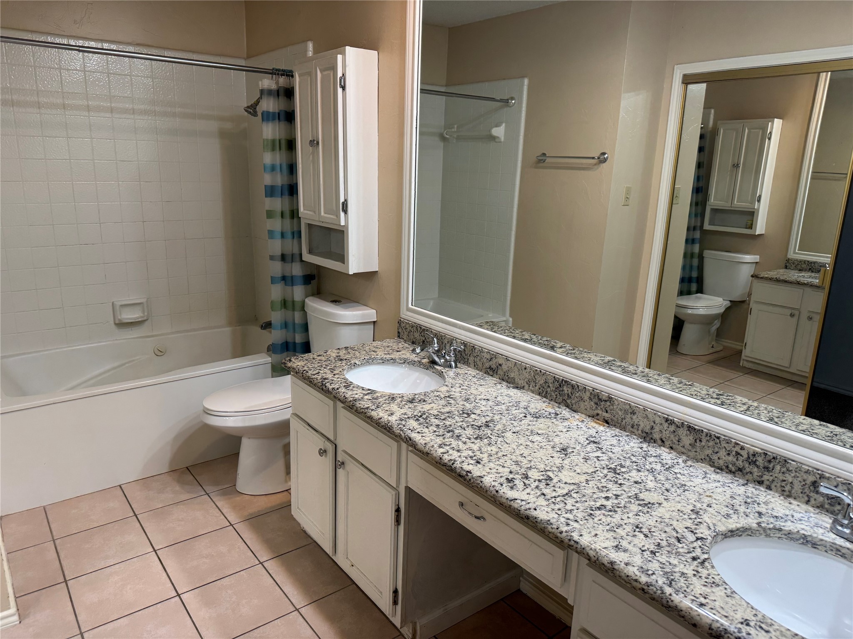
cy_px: 320
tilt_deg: -14.9
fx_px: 591
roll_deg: -0.8
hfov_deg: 71.6
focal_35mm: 24
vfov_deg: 56.8
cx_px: 426
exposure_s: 1/120
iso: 125
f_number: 1.78
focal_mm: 6.76
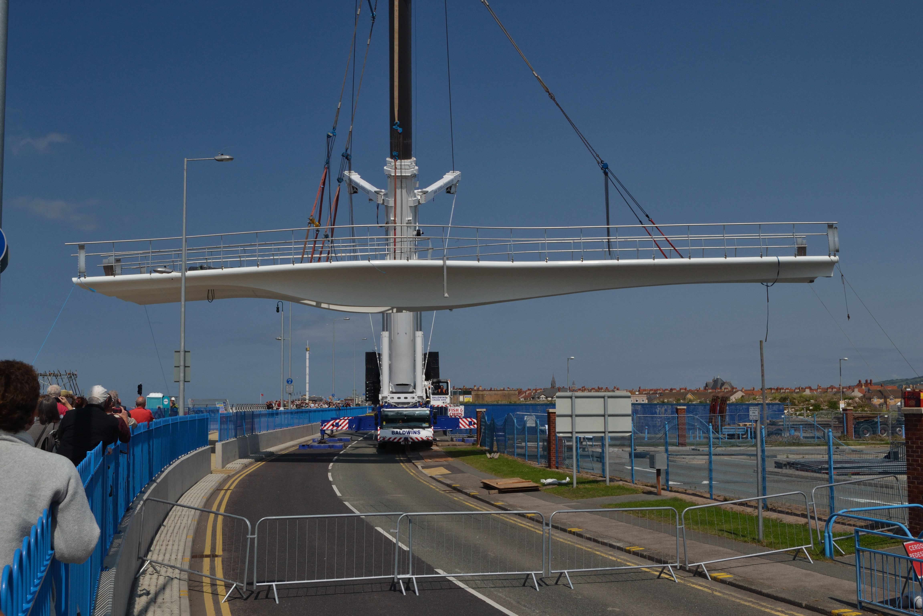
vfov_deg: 34.2
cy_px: 308
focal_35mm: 39
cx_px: 462
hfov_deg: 49.6
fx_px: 1000
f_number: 11
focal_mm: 26
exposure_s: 1/250
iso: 200
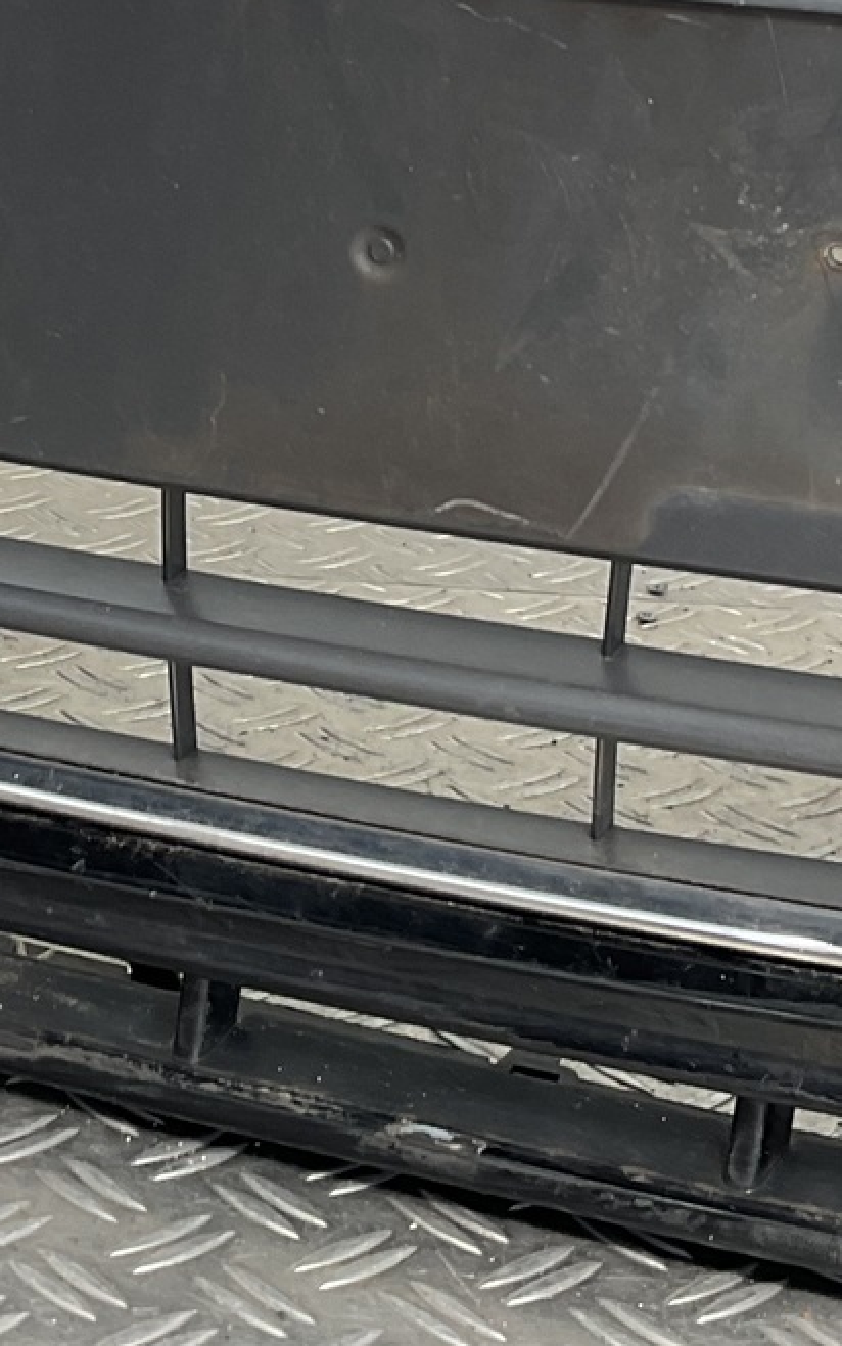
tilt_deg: -15.9
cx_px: 196
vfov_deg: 21.8
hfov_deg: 13.9
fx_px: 3451
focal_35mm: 94
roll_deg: -3.9
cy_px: 249
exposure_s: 1/101
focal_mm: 3
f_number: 1.8
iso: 16
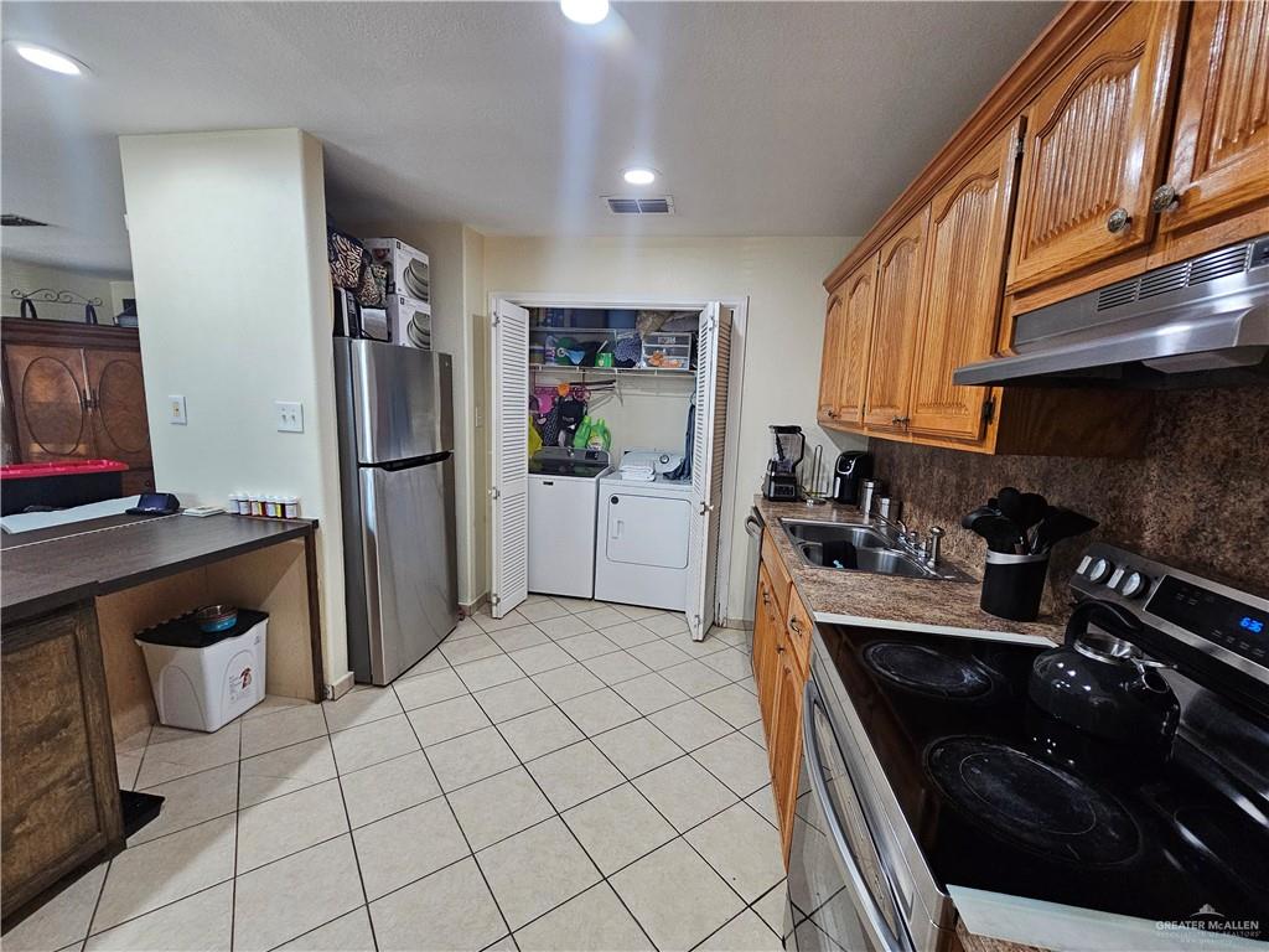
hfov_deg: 106.2
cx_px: 634
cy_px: 476
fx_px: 477
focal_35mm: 13
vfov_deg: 89.9
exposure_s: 1/60
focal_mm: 2.2
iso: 320
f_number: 2.2
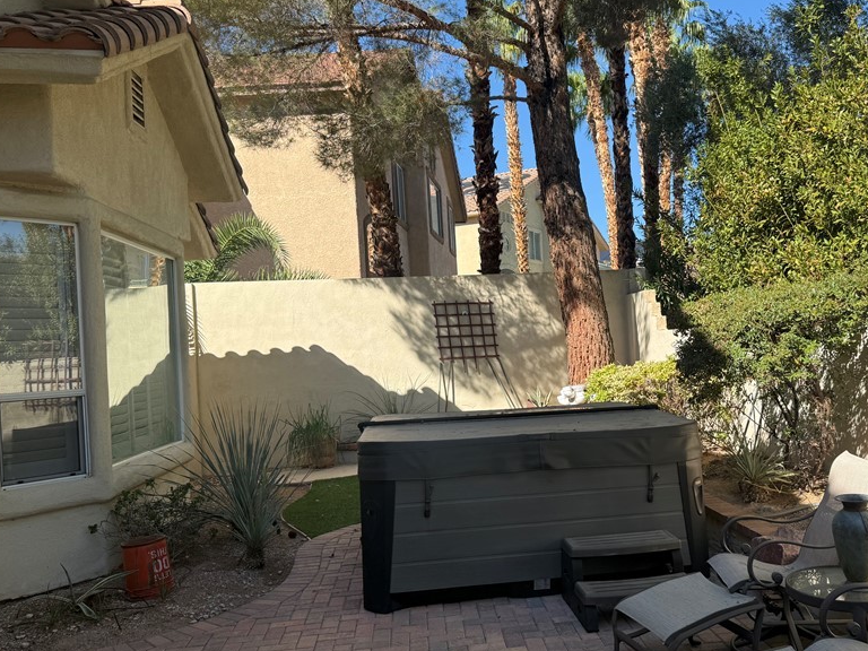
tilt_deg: +1.2
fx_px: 802
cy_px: 358
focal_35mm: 32
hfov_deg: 56.1
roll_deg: +3.0
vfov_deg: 44.1
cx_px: 546
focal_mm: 6.76
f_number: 1.78
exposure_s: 1/2053
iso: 80
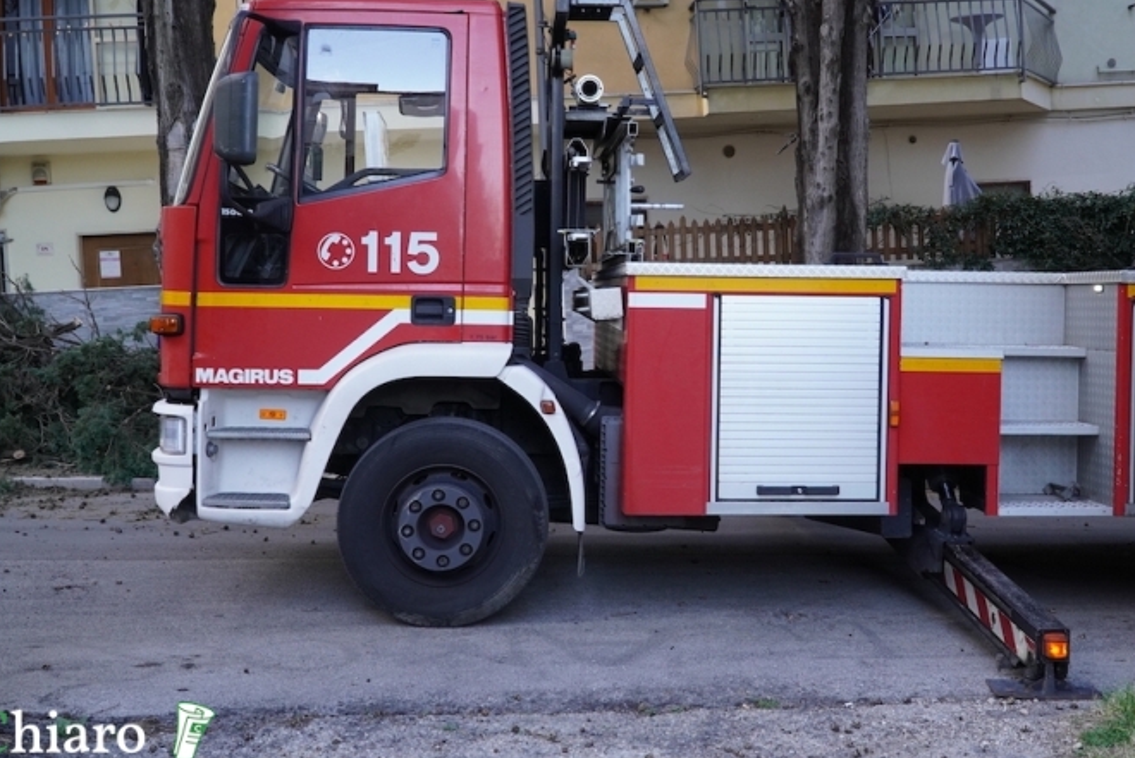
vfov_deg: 33.4
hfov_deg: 48.3
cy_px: 325
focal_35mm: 40
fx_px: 1262
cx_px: 641
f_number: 6.3
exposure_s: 1/100
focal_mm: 22
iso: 1000
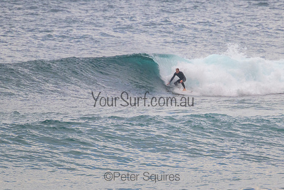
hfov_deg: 1.9
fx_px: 8668
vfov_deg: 1.3
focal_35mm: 1099
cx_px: 165
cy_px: 77
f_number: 11
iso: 1800
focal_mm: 800
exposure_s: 1/2000
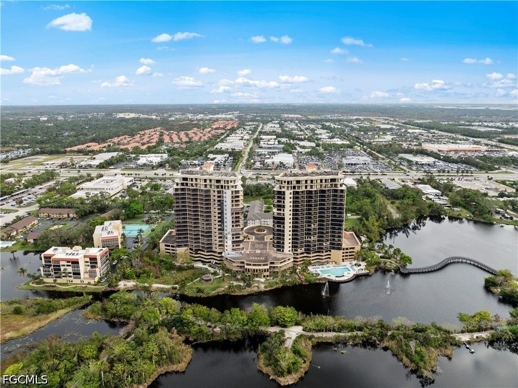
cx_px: 259
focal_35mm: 24
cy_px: 194
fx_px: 359
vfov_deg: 56.7
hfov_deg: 71.6
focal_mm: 12.29
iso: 160
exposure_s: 1/800
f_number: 2.8
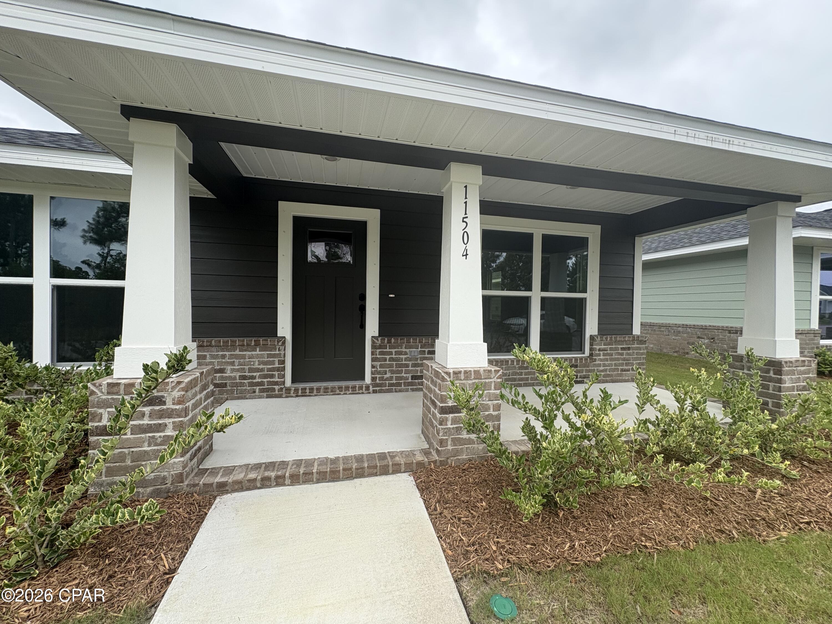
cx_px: 416
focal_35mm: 14
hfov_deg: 102.1
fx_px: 336
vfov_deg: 85.7
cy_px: 312
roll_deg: +0.3
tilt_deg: +0.4
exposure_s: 1/548
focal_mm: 2.22
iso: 40
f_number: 2.2
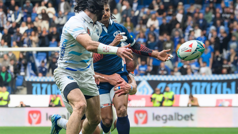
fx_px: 2897
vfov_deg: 2.6
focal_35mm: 459
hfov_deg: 4.7
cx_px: 84
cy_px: 82
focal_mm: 200
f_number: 7.1
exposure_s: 1/1600
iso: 1250
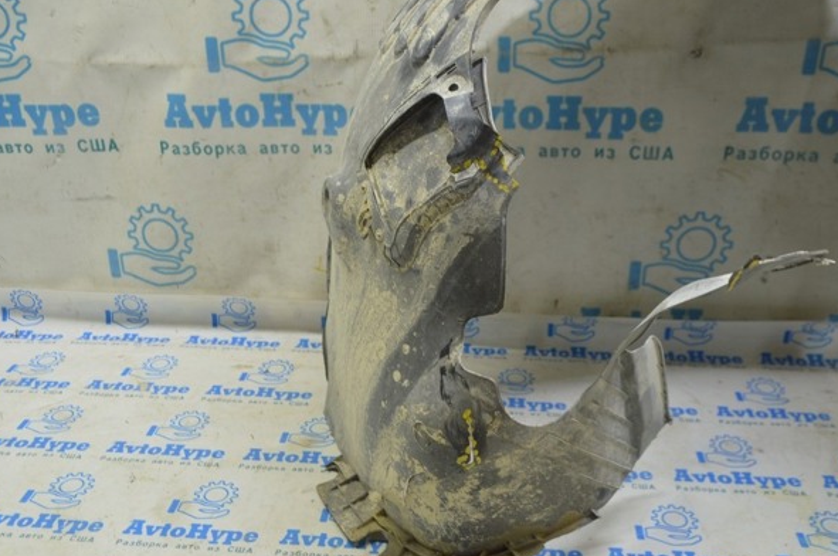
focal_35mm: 39
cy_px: 274
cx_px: 413
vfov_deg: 34.1
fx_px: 906
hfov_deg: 49.6
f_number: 5.6
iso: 400
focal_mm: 24
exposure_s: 1/20
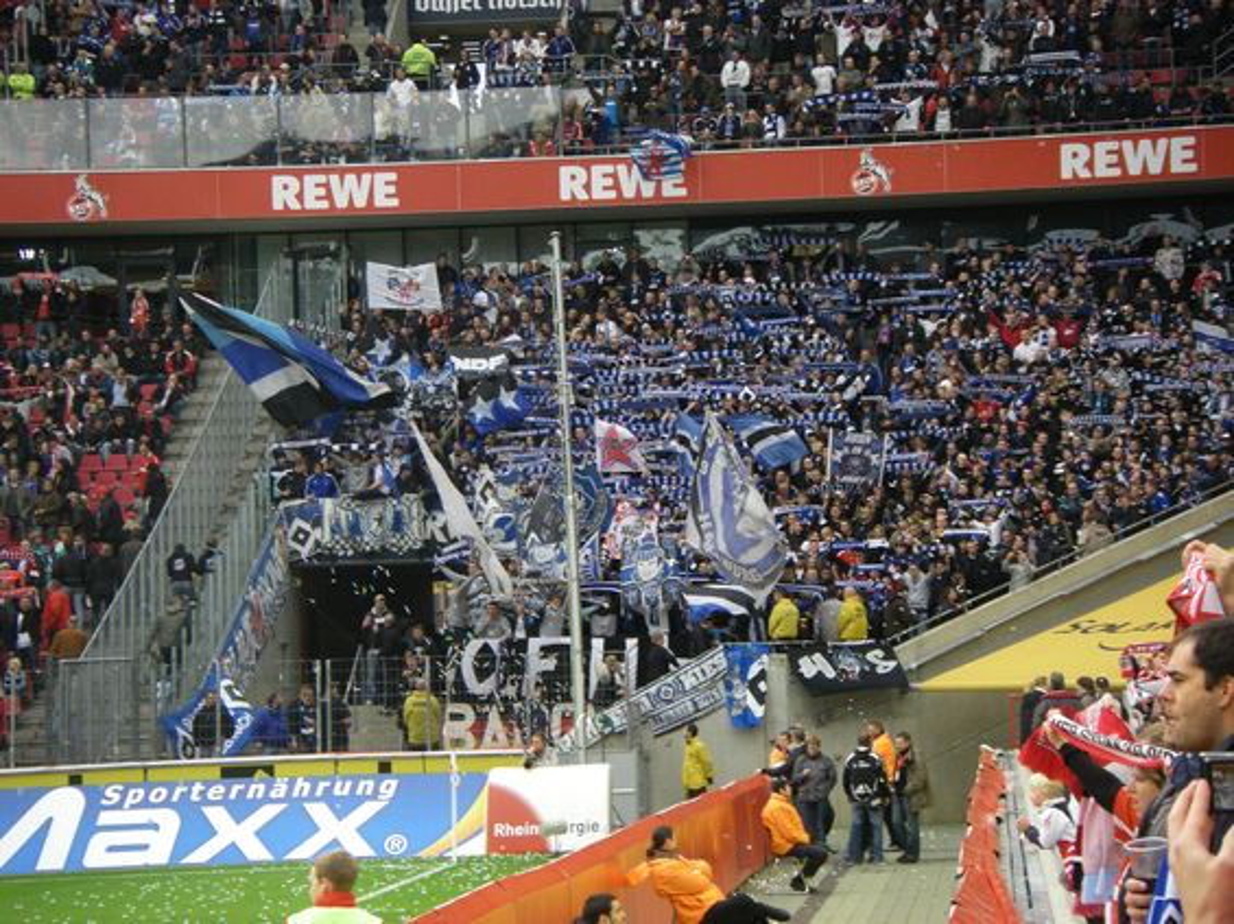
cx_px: 617
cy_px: 462
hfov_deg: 17.6
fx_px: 3990
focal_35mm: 112
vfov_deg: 13.2
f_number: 4.1
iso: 250
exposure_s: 1/100
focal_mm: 18.5
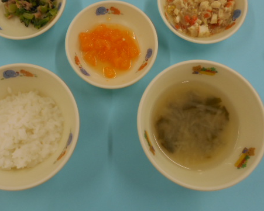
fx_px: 281
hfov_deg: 50.1
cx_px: 111
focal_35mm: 36
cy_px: 80
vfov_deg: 40.9
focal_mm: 4.6
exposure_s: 1/80
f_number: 3.2
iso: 80
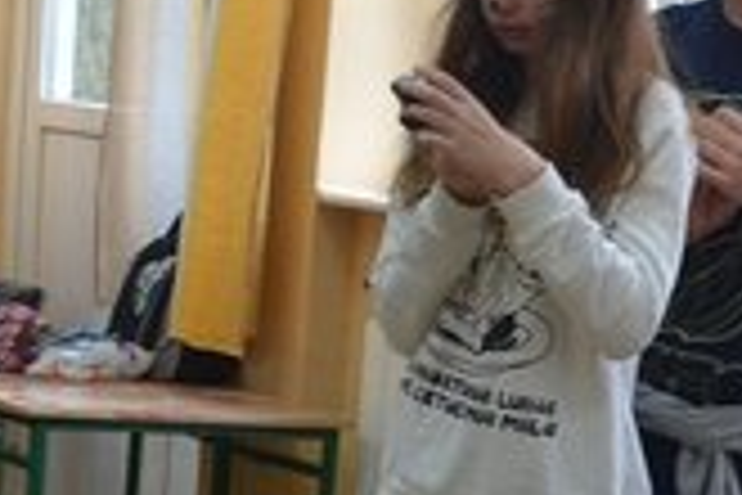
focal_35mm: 142
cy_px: 830
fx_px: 2927
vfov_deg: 9.3
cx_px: 423
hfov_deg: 14.4
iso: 1100
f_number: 4
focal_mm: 24
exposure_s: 1/60
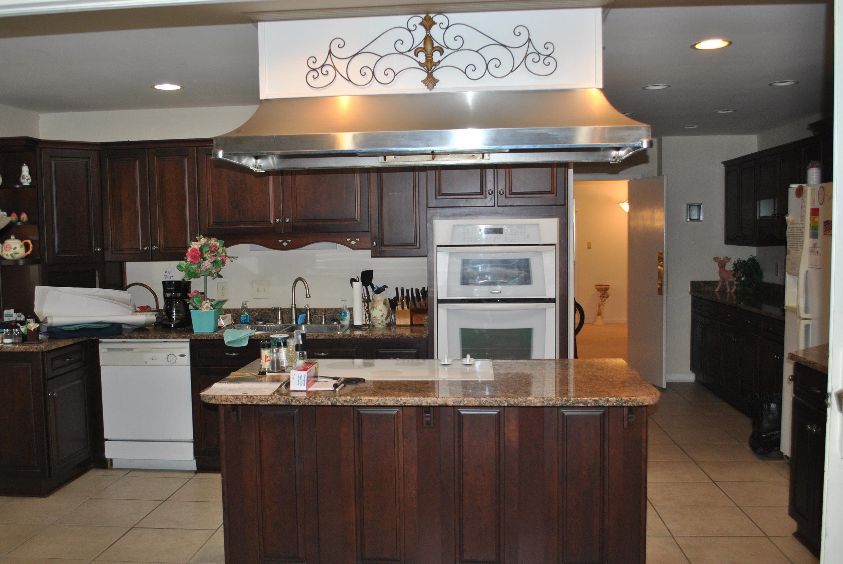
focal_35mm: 36
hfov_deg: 53.0
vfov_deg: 36.9
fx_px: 844
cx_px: 395
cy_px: 304
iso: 200
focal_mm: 22
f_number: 3.8
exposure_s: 1/60
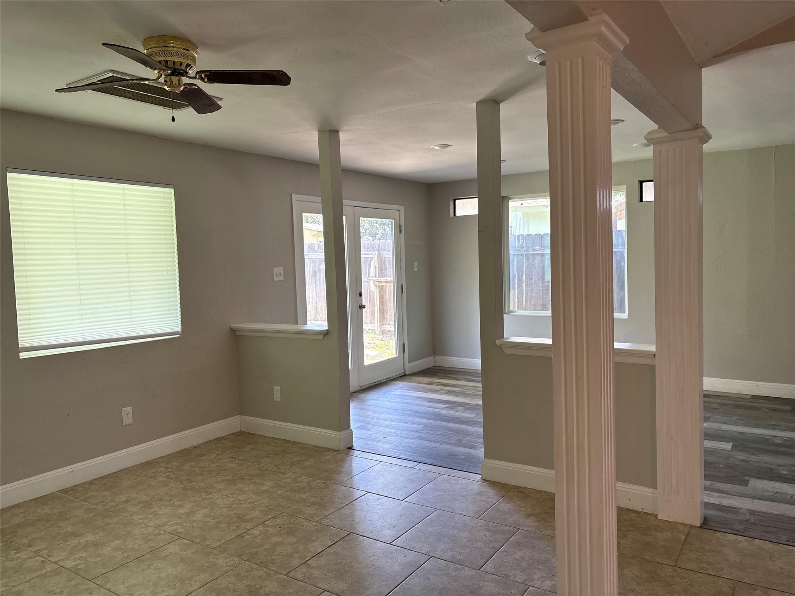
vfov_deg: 53.1
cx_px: 398
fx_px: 597
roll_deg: +2.5
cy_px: 298
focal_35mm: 26
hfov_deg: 67.3
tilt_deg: -2.0
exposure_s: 1/122
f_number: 1.6
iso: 125
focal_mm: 5.96
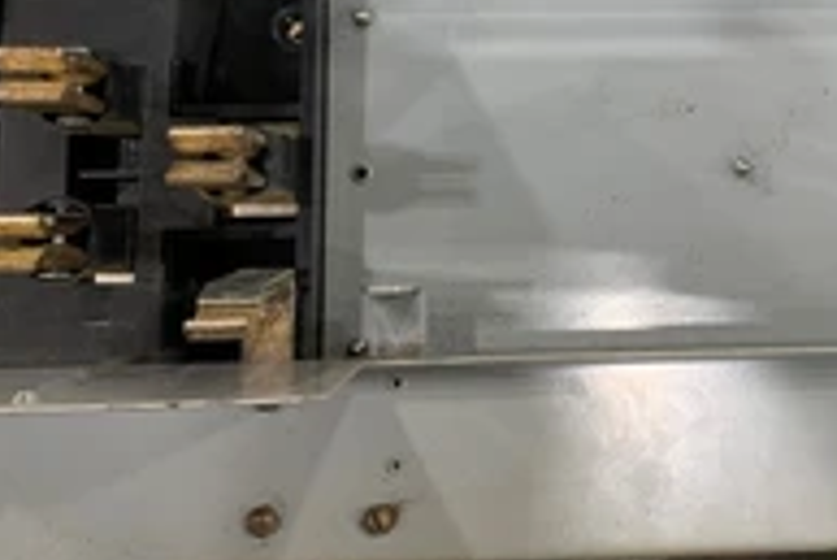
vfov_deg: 23.5
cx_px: 616
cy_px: 43
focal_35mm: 56
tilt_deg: -64.1
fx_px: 1303
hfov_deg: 34.9
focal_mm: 4.25
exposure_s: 1/60
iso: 100
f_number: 1.8
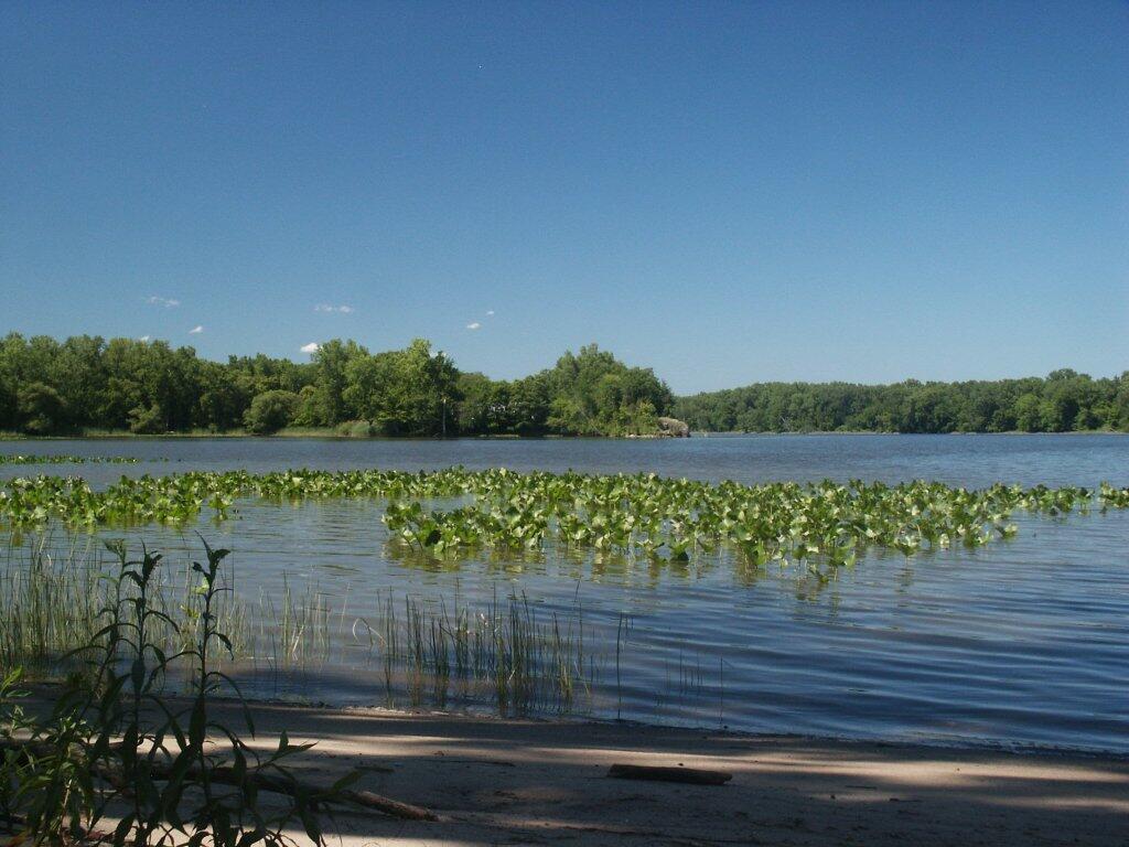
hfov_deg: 42.1
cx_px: 564
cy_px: 424
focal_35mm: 45
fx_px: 1468
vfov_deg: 32.2
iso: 100
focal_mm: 9.41
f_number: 8
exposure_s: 1/90
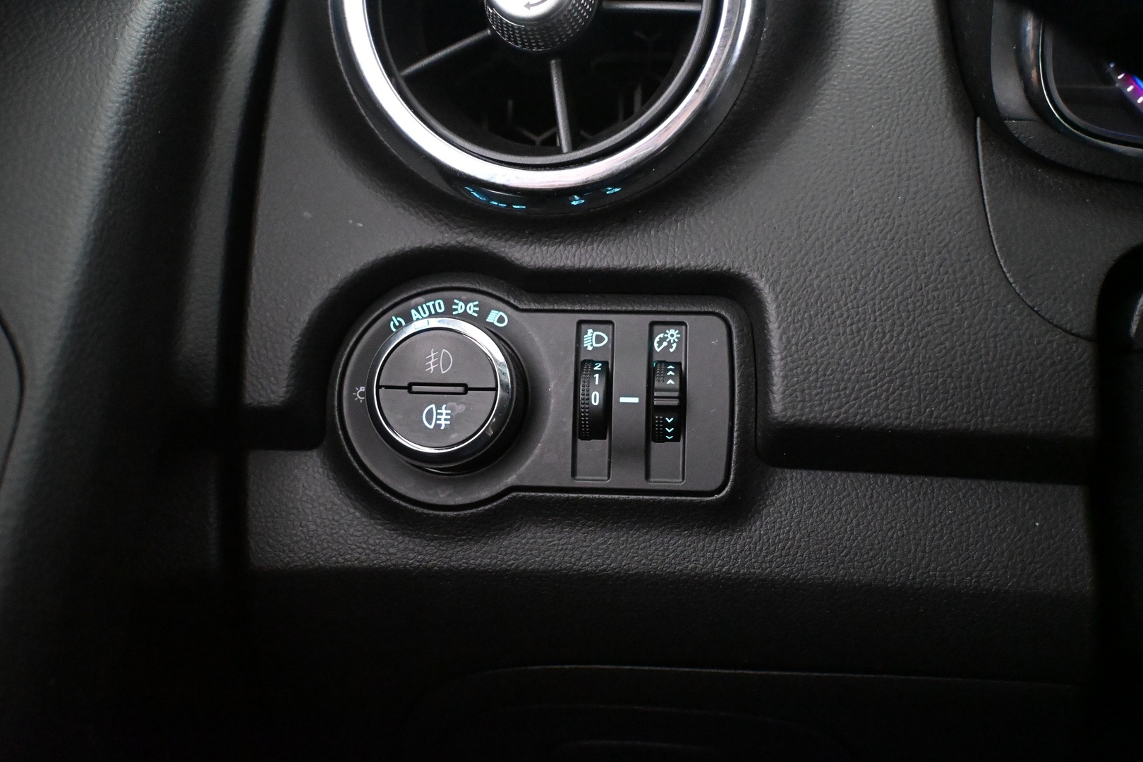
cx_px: 572
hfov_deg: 57.2
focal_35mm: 33
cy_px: 381
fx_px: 1048
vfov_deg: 40.0
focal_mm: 22
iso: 12800
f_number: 4
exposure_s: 1/40
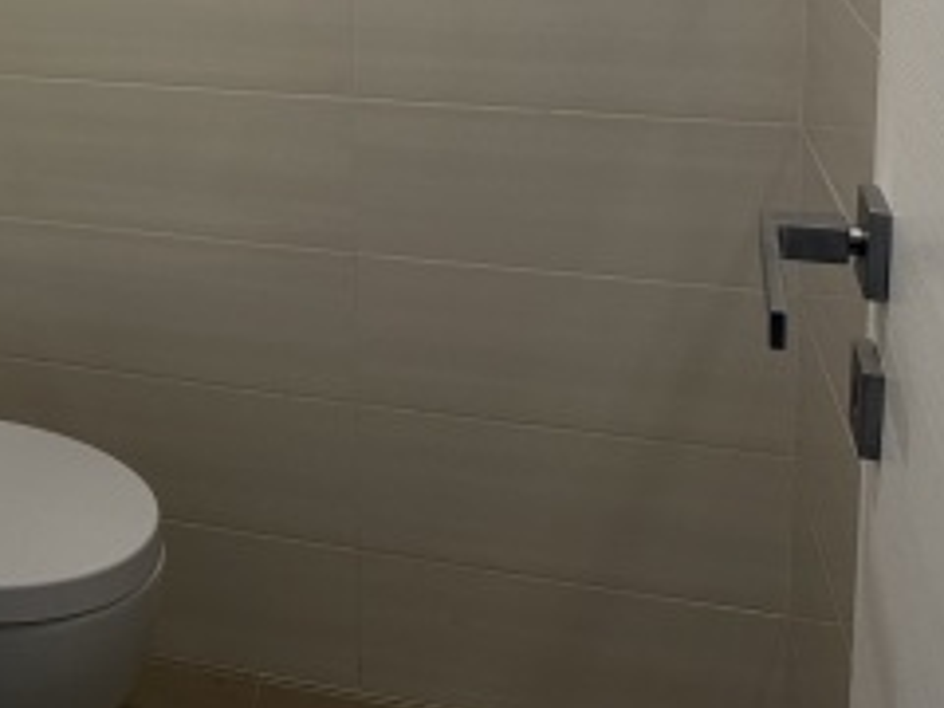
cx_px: -157
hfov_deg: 28.5
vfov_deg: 22.6
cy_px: -126
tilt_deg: -8.5
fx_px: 1636
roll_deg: +2.7
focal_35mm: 60
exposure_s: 1/100
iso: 160
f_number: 1.78
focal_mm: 6.86
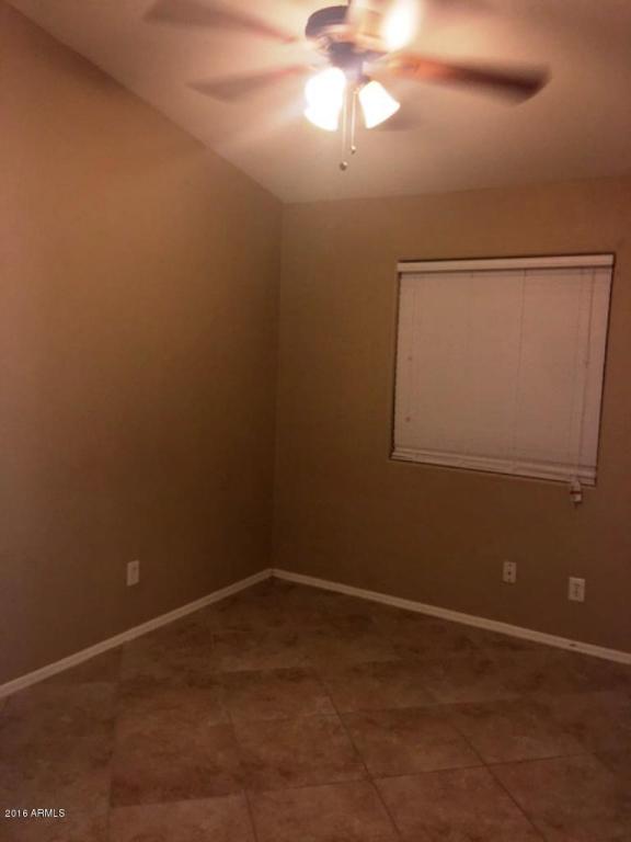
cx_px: 316
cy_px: 421
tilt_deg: -5.2
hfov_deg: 48.2
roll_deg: -1.9
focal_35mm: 29
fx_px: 705
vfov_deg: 61.7
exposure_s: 1/30
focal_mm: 4.15
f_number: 2.2
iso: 64
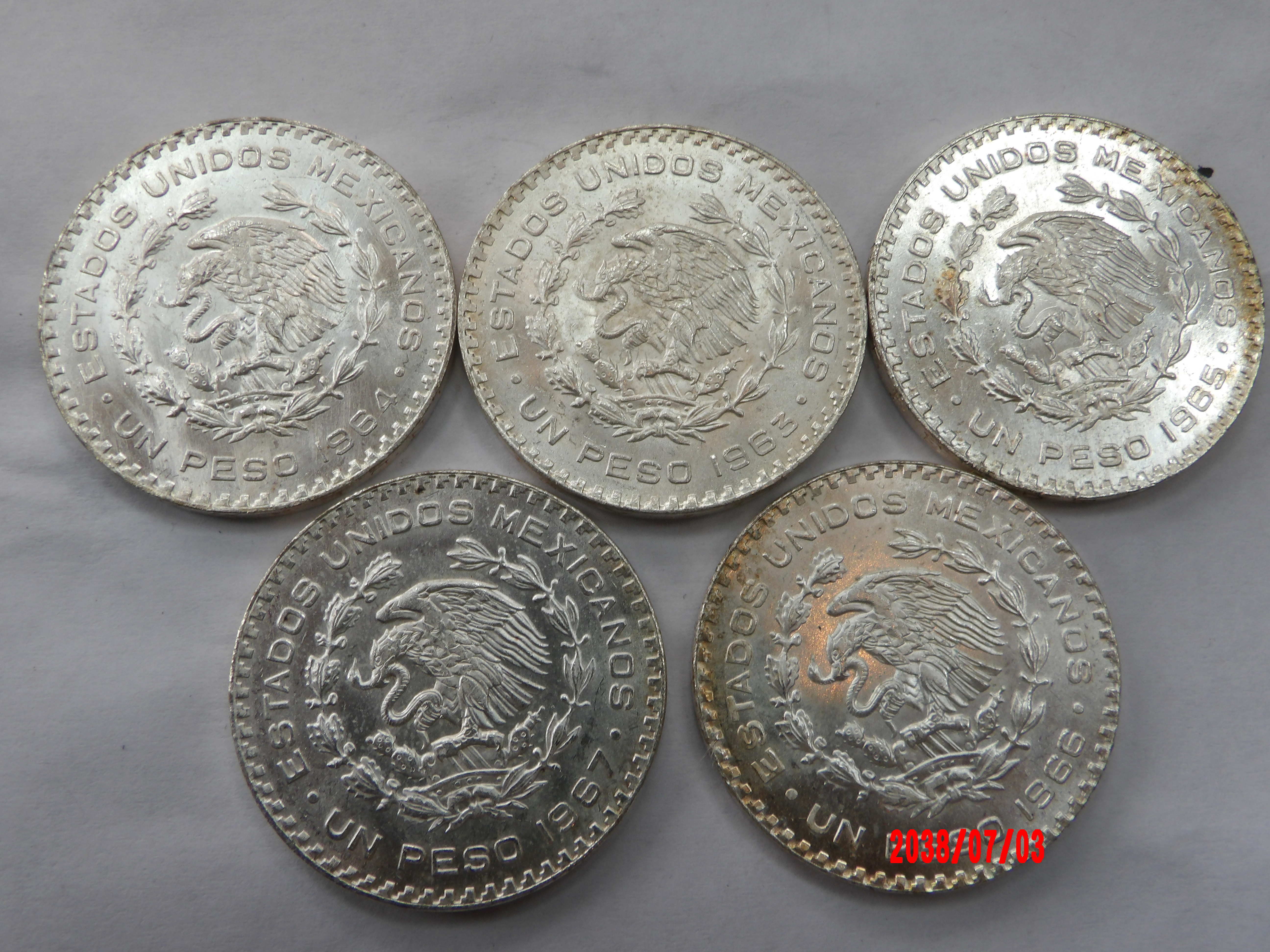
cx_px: 635
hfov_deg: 54.0
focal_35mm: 34
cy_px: 476
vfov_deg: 41.8
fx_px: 1247
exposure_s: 1/75
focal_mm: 6.2
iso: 100
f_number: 4.5
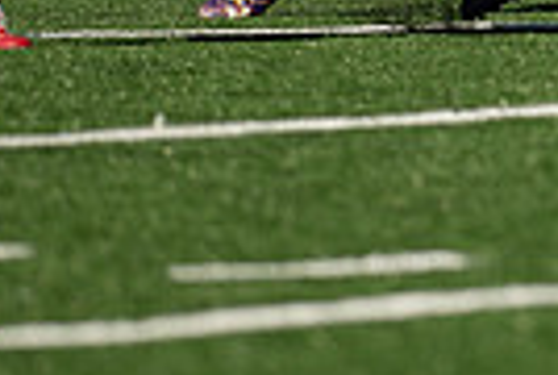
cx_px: 845
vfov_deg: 1.1
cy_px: -340
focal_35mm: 1297
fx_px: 20148
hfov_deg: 1.6
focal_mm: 300
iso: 125
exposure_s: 1/2000
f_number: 3.5
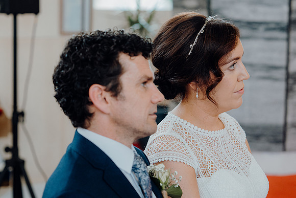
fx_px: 847
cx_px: 148
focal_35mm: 103
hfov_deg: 19.8
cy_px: 99
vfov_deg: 13.3
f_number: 2.8
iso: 800
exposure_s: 1/200
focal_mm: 69
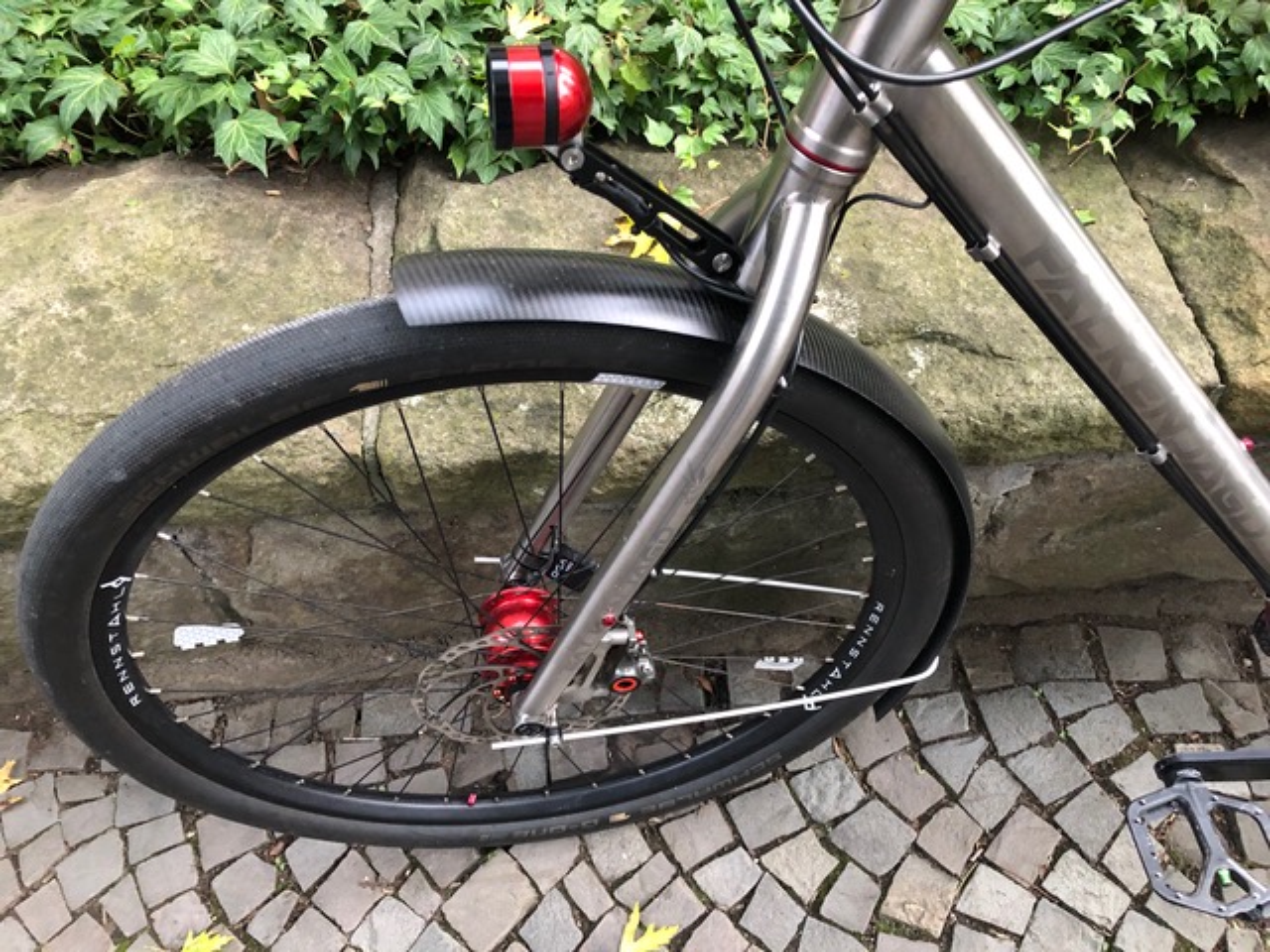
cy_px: 476
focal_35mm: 28
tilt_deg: -49.9
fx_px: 1027
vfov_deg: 49.7
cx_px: 635
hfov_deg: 63.4
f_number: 1.8
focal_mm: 3.99
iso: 100
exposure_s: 1/15
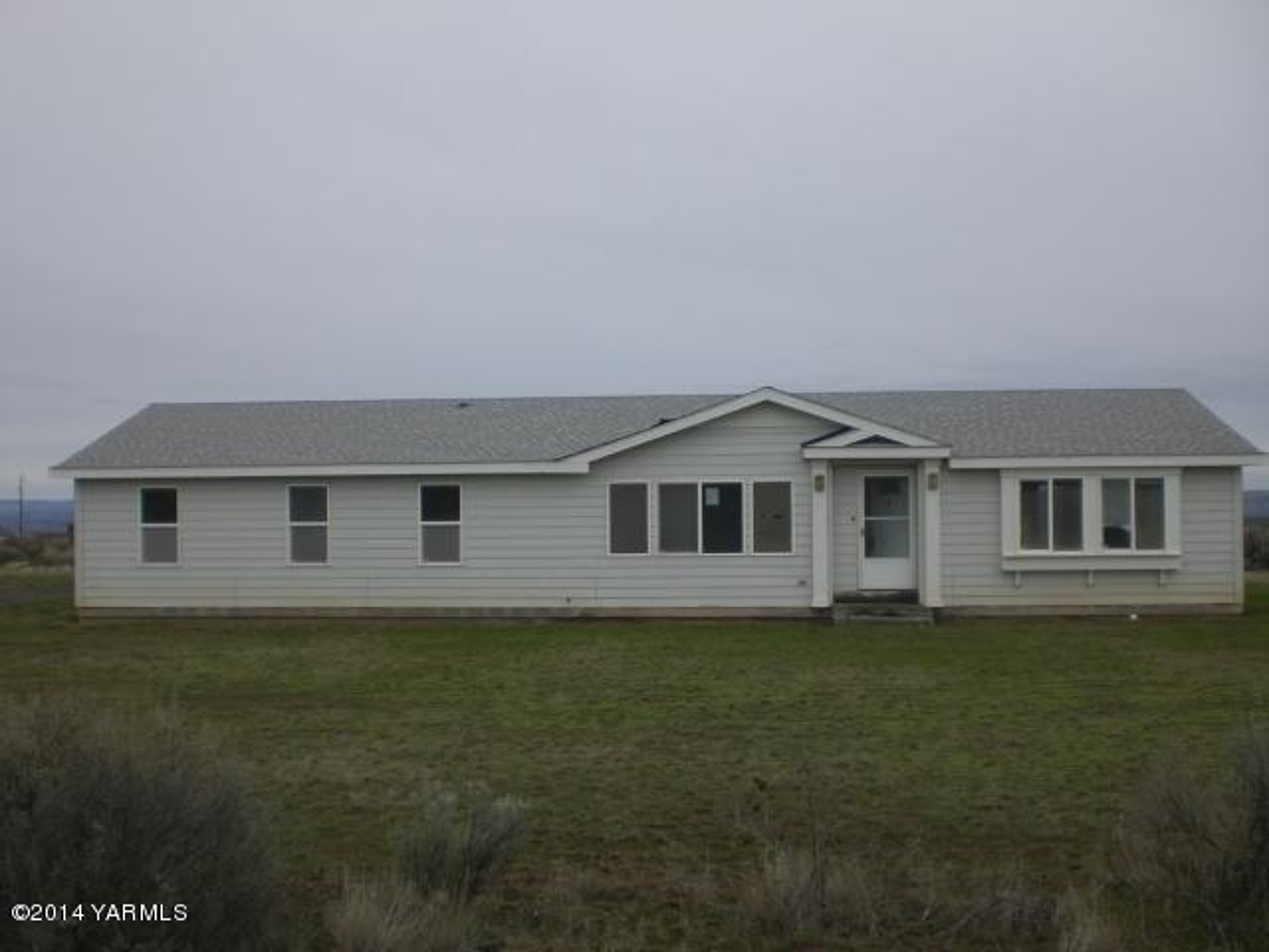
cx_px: 634
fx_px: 1393
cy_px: 476
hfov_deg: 49.0
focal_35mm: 38
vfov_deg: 37.7
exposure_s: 1/400
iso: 50
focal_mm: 6.3
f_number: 3.1
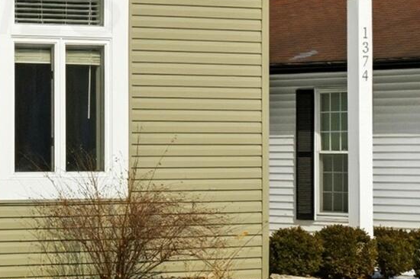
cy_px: 1
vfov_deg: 7.2
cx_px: -106
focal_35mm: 191
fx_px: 2227
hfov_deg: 10.6
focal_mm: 35
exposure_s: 1/2500
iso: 400
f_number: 11
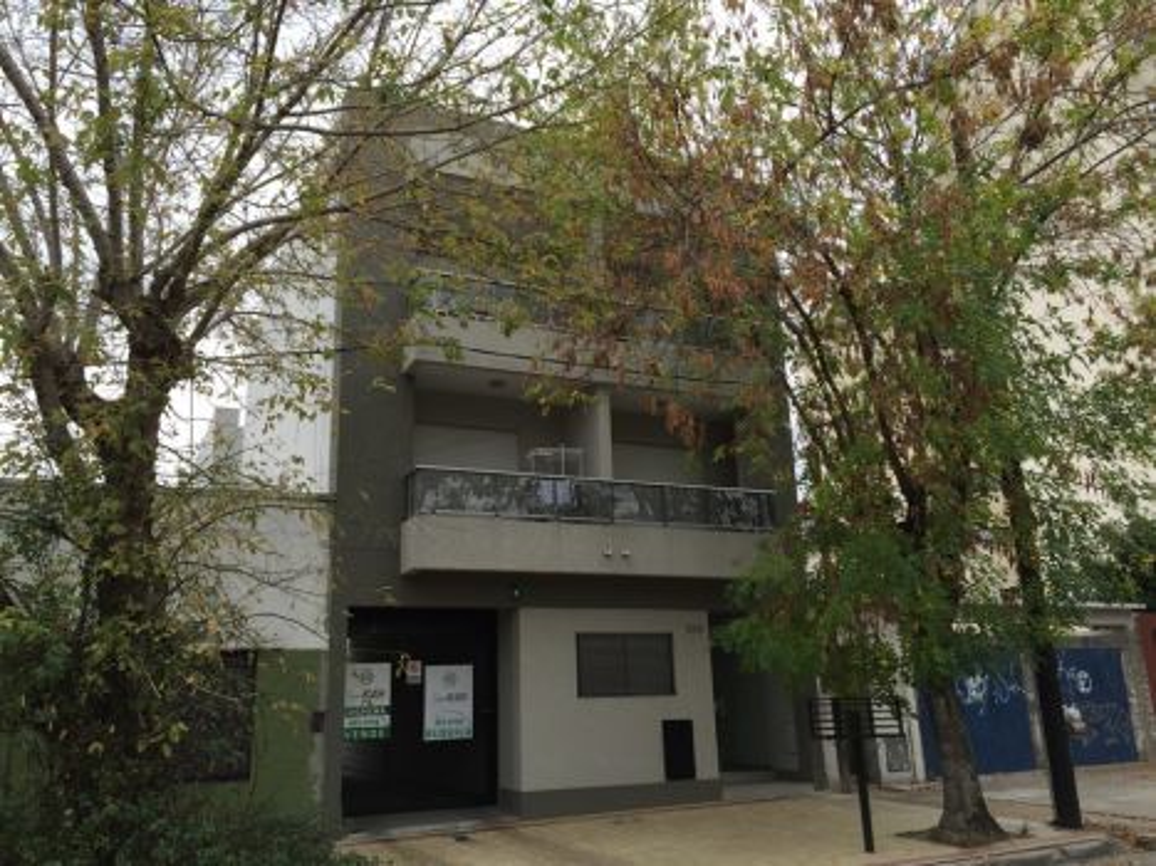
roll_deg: +0.0
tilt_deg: +18.4
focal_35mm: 29
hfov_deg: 61.7
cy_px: 433
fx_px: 968
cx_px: 578
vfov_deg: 48.2
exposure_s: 1/338
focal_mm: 4.15
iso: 32
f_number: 2.2
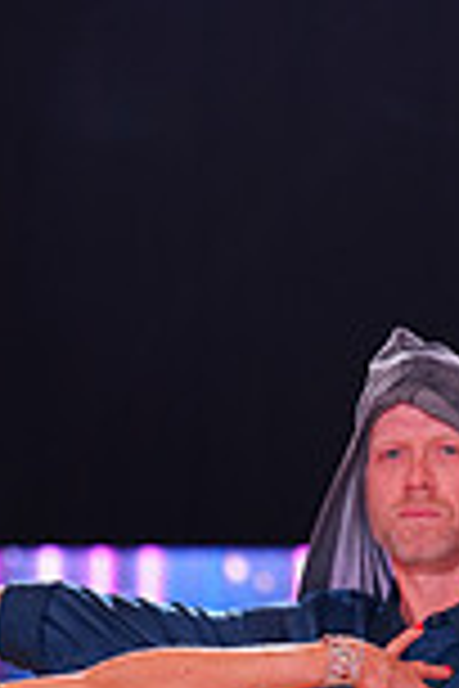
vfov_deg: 5.4
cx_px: -7
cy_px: 1084
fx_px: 7248
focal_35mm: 379
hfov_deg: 3.6
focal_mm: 100
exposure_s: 1/250
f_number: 2.8
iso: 800
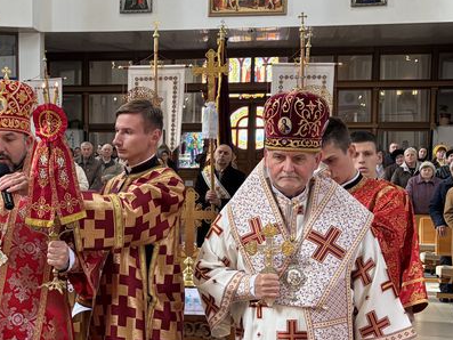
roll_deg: -0.3
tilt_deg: -4.3
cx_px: 74
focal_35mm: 67
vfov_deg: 21.9
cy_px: 222
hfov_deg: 28.2
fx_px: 877
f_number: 1.6
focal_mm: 5.96
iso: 125
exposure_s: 1/81
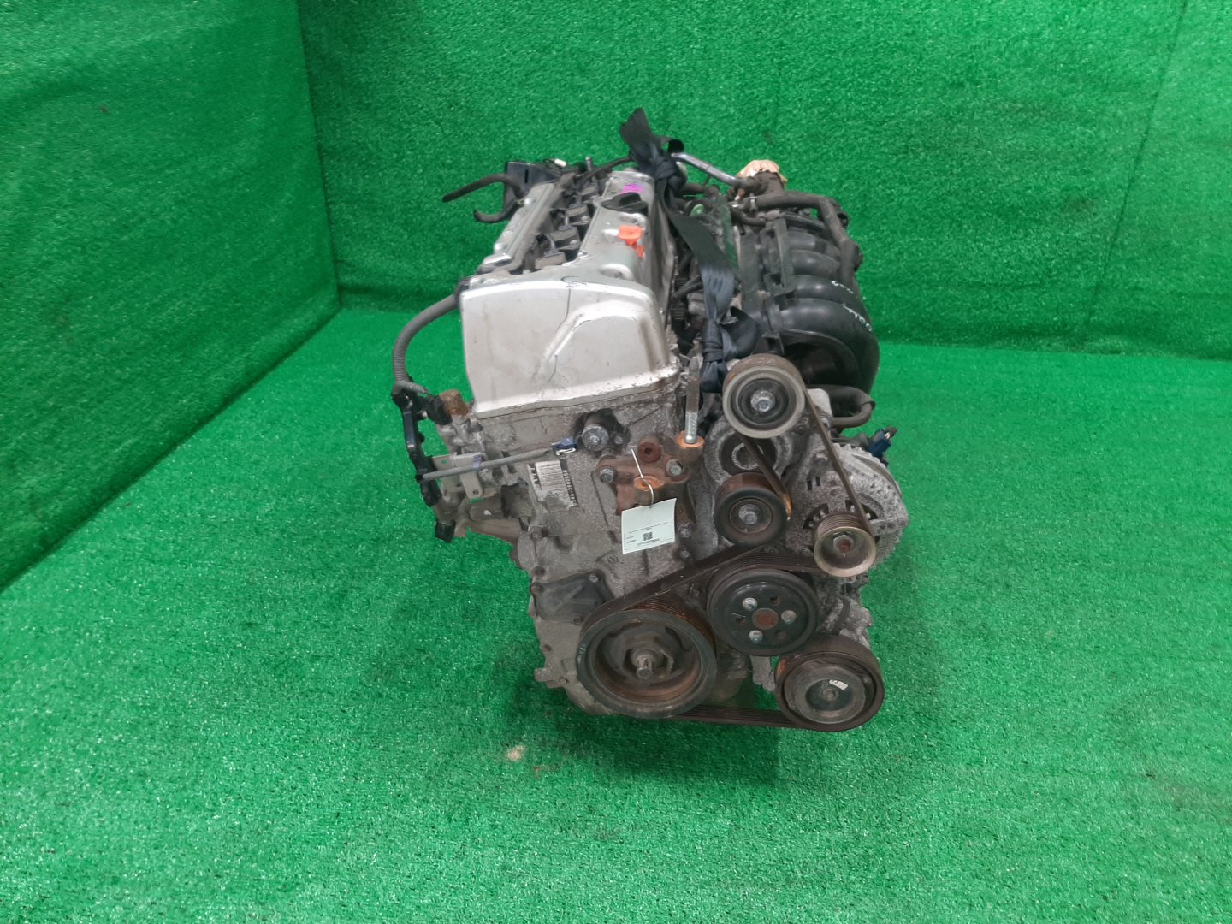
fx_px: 925
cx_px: 616
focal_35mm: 26
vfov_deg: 53.1
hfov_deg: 67.3
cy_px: 462
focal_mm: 3.93
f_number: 1.7
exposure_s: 1/50
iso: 126
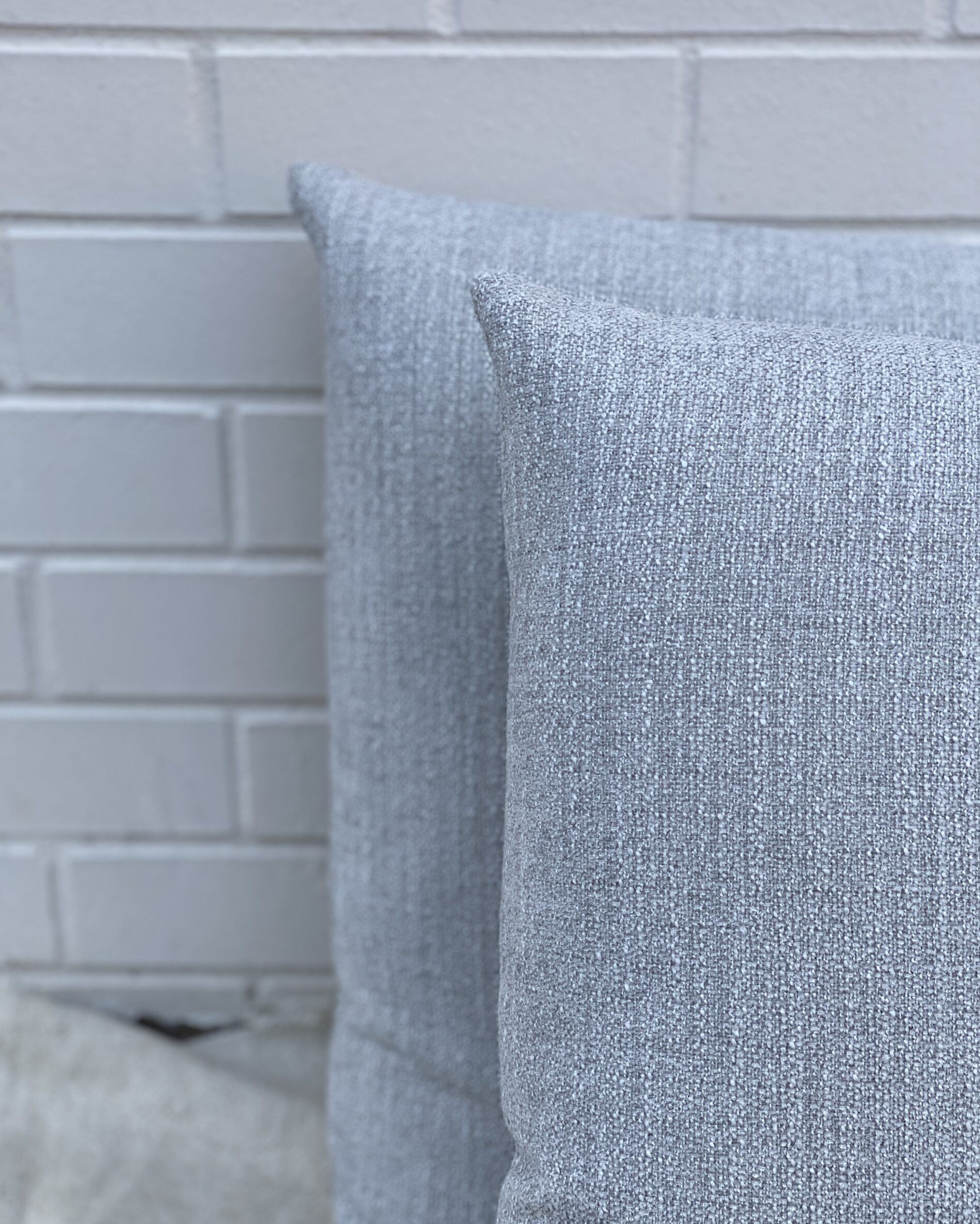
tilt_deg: -24.5
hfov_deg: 27.6
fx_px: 1994
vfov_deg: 34.1
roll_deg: -0.2
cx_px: 488
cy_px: 656
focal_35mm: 55
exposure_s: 1/122
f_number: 2
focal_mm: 6
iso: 32
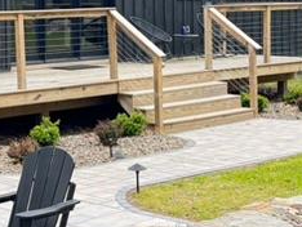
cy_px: 32
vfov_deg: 14.0
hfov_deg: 18.5
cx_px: 49
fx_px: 917
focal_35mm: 105
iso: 125
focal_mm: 6.76
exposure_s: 1/121
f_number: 1.78
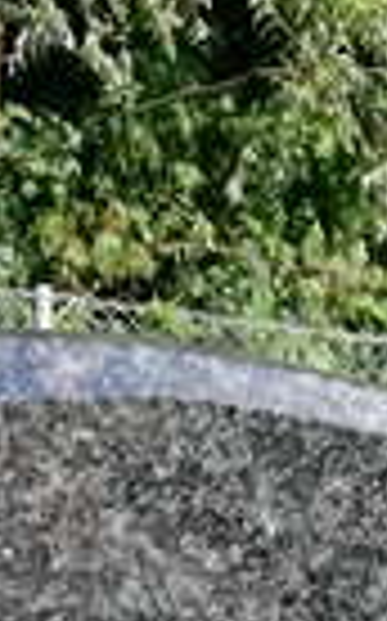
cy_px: 1312
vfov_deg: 12.5
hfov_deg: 8.6
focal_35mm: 143
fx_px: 2418
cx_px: 837
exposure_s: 1/644
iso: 50
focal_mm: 3.81
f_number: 2.2
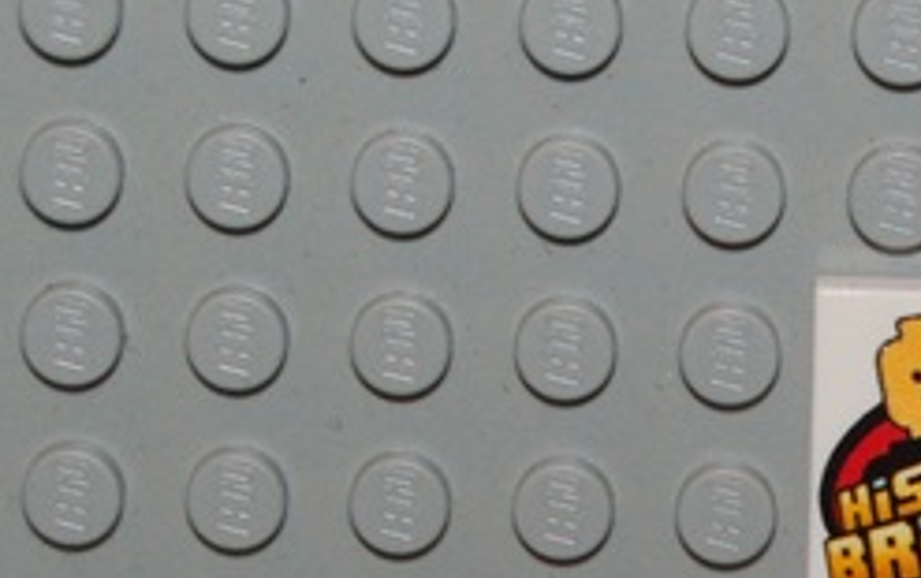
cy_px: 802
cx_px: 1010
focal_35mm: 272
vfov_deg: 4.8
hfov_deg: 7.7
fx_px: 6826
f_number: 5.6
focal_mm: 55
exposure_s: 1/60
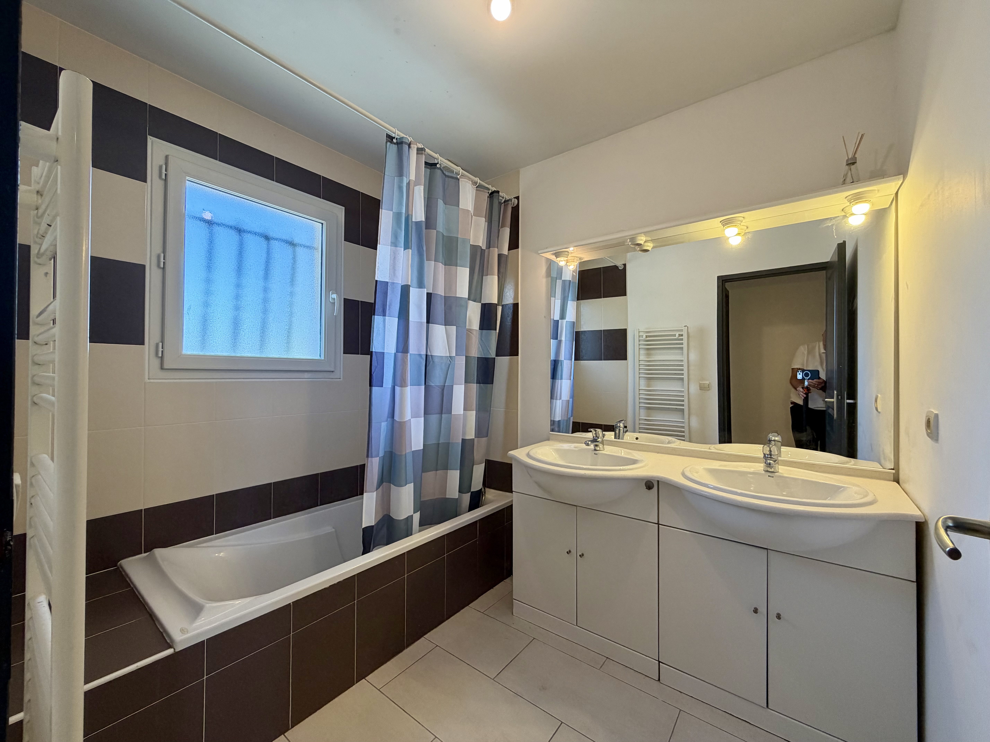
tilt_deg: +0.4
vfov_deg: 85.7
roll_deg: +0.0
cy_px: 371
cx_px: 495
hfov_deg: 102.1
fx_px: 400
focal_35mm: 14
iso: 125
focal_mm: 2.22
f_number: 2.2
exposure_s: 1/100
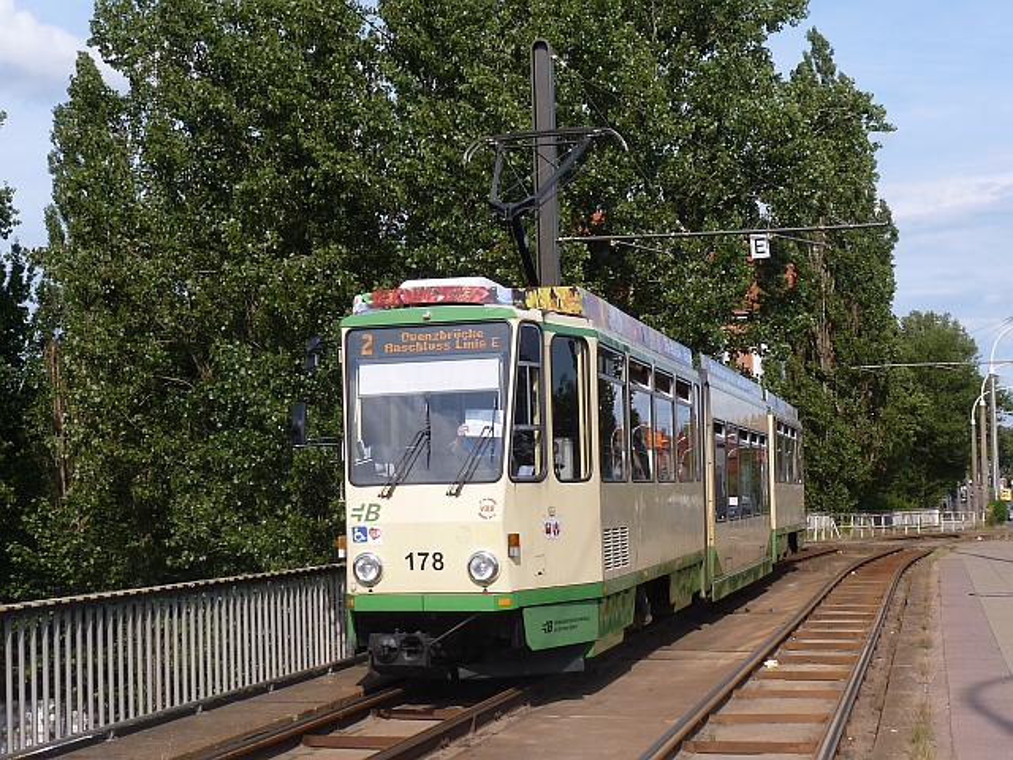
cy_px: 380
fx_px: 1200
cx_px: 506
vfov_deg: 35.1
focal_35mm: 41
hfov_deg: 45.8
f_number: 4.5
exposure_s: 1/500
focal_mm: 7.4
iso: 100
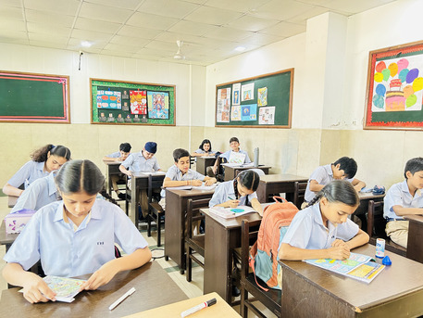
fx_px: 318
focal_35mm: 26
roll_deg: -0.6
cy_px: 159
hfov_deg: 67.3
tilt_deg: -5.9
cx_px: 212
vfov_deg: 53.1
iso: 200
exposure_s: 1/50
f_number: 1.5
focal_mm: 5.7
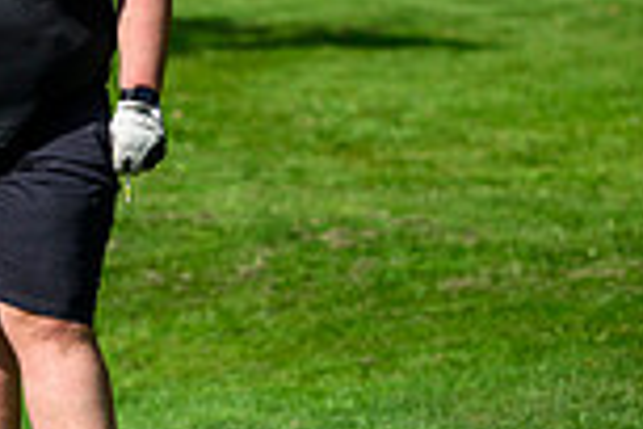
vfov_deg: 2.7
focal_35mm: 513
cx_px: -475
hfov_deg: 4.0
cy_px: 57
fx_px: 9162
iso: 500
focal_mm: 135
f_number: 4
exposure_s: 1/4000
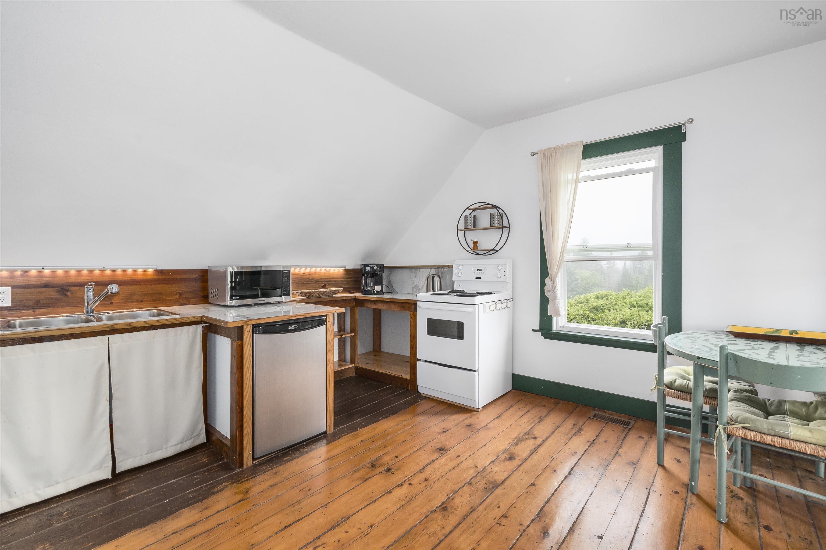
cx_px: 413
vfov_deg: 77.3
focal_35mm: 15
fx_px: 344
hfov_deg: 100.4
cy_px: 275
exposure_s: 1/60
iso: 400
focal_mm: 10
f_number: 10
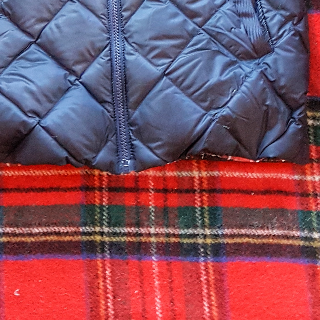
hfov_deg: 26.8
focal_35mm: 64
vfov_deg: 23.3
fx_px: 669
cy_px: -114
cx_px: 125
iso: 200
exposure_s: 1/10
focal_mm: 4.2
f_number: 1.7
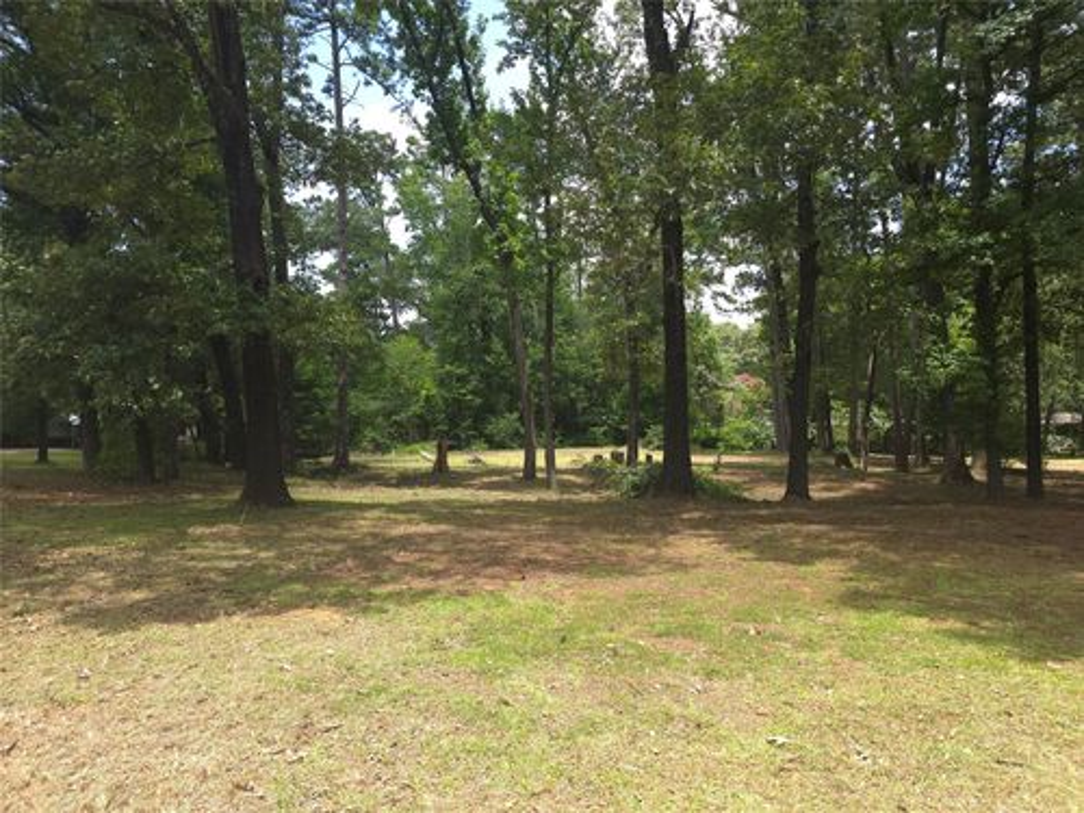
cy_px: 406
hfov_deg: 73.9
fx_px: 720
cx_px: 542
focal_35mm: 23
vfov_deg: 58.9
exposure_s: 1/120
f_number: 1.7
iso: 12
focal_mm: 6.3
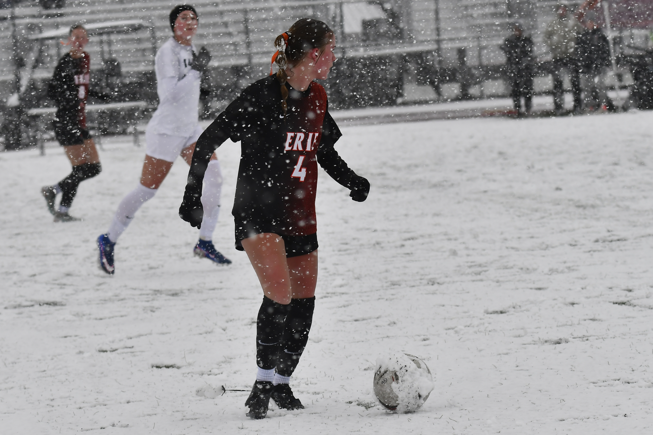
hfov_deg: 13.4
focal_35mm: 153
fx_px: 2775
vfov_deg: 9.0
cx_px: 326
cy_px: 218
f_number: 5
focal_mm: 102
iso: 200
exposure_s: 1/1000
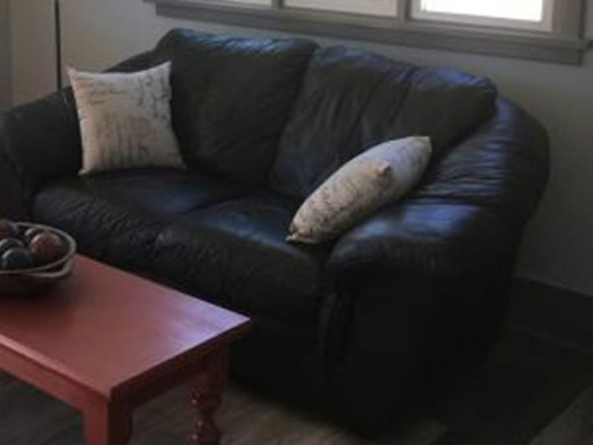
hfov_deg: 30.0
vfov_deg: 23.5
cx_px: 31
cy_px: 59
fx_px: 1045
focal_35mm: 61
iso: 32
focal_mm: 4.15
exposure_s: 1/60
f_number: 2.2
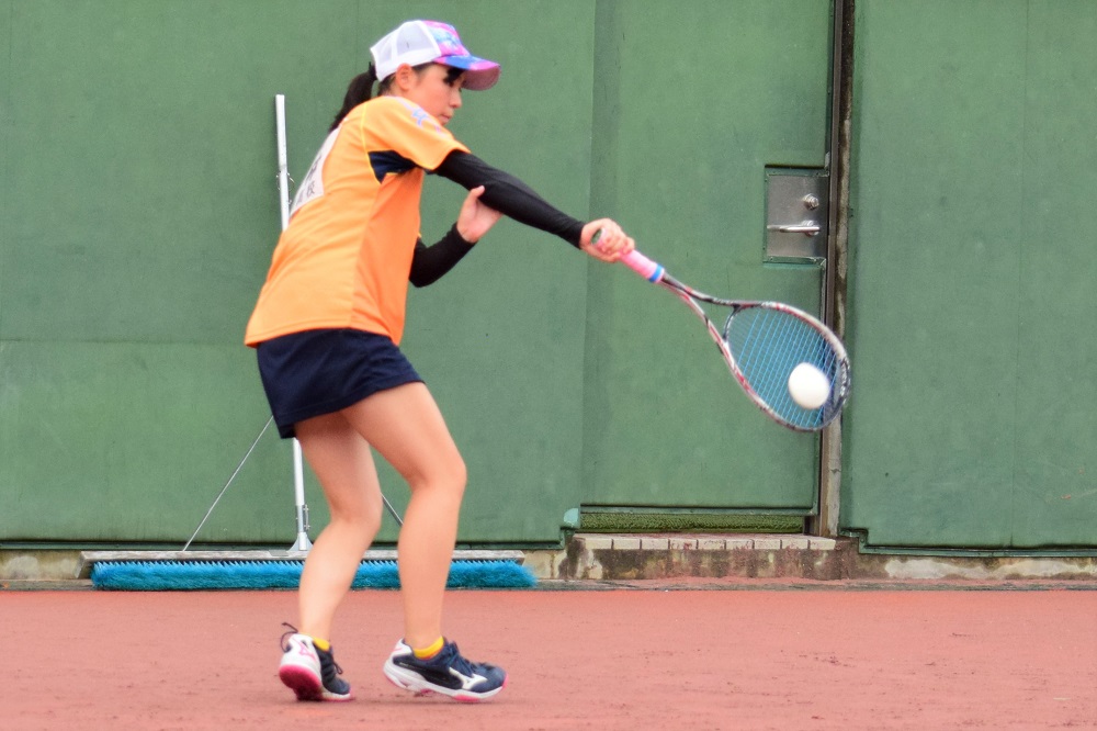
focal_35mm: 105
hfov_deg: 19.5
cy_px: 366
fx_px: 3198
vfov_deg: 13.0
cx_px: 548
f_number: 4.5
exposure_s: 1/2000
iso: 1000
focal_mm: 70
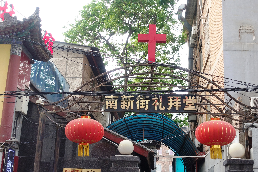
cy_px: 100
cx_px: 141
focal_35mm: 51
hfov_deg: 38.8
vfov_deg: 26.4
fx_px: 365
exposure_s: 1/50
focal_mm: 15.94
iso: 160
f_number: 2.8
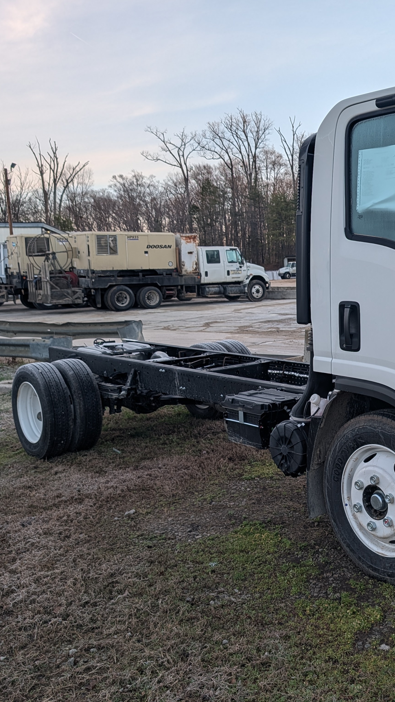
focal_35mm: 35
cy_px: 350
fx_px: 652
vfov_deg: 56.6
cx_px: 350
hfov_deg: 32.2
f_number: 1.68
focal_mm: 6.9
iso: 19
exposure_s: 1/351
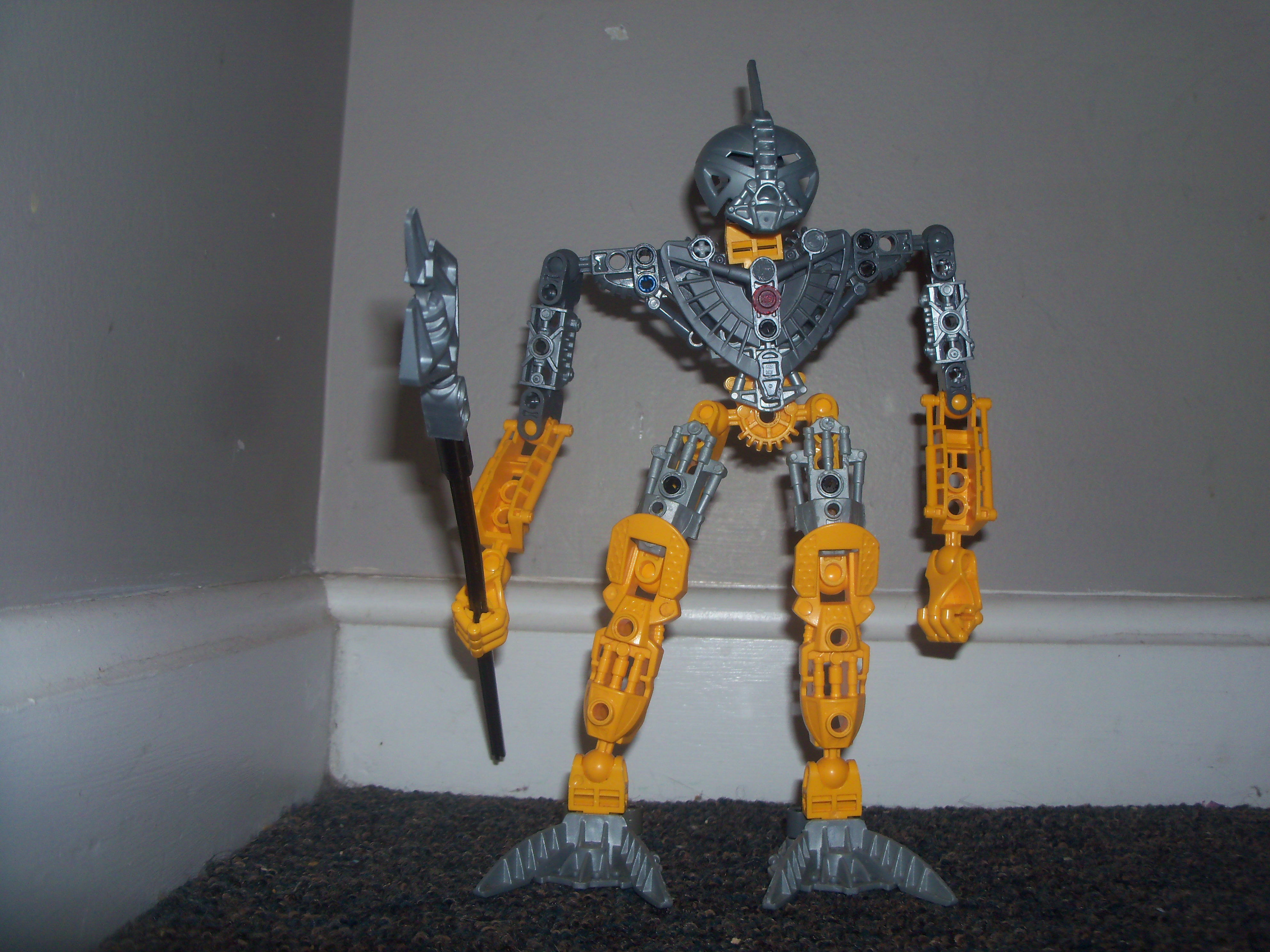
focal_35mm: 35
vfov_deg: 40.7
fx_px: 1284
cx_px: 635
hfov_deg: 52.6
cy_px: 476
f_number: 3
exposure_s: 1/30
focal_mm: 6.3
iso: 64
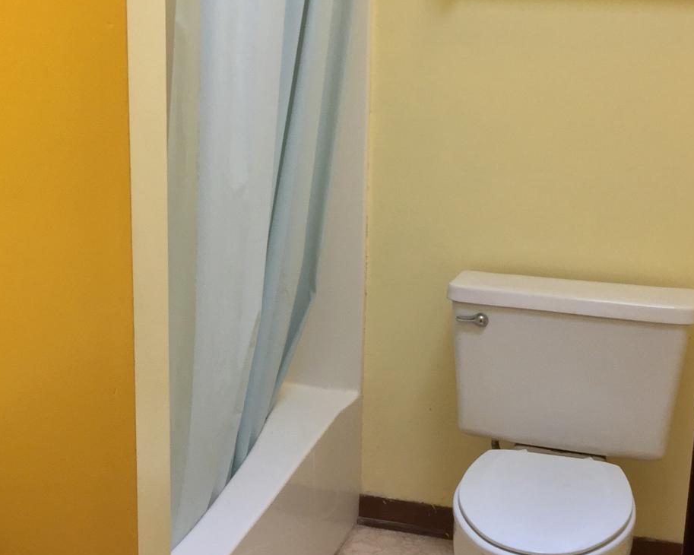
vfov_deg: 24.6
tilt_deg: -16.3
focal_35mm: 62
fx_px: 1273
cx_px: 211
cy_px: 291
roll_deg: -0.3
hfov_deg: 30.2
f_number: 2.2
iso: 50
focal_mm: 4.15
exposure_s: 1/30
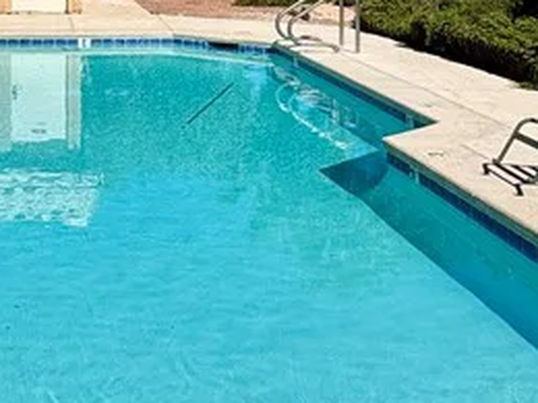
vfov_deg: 23.2
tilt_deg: -0.5
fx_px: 855
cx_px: 42
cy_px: -135
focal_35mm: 55
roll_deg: -0.2
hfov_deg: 32.9
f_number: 2.2
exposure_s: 1/3717
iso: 40
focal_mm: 2.22
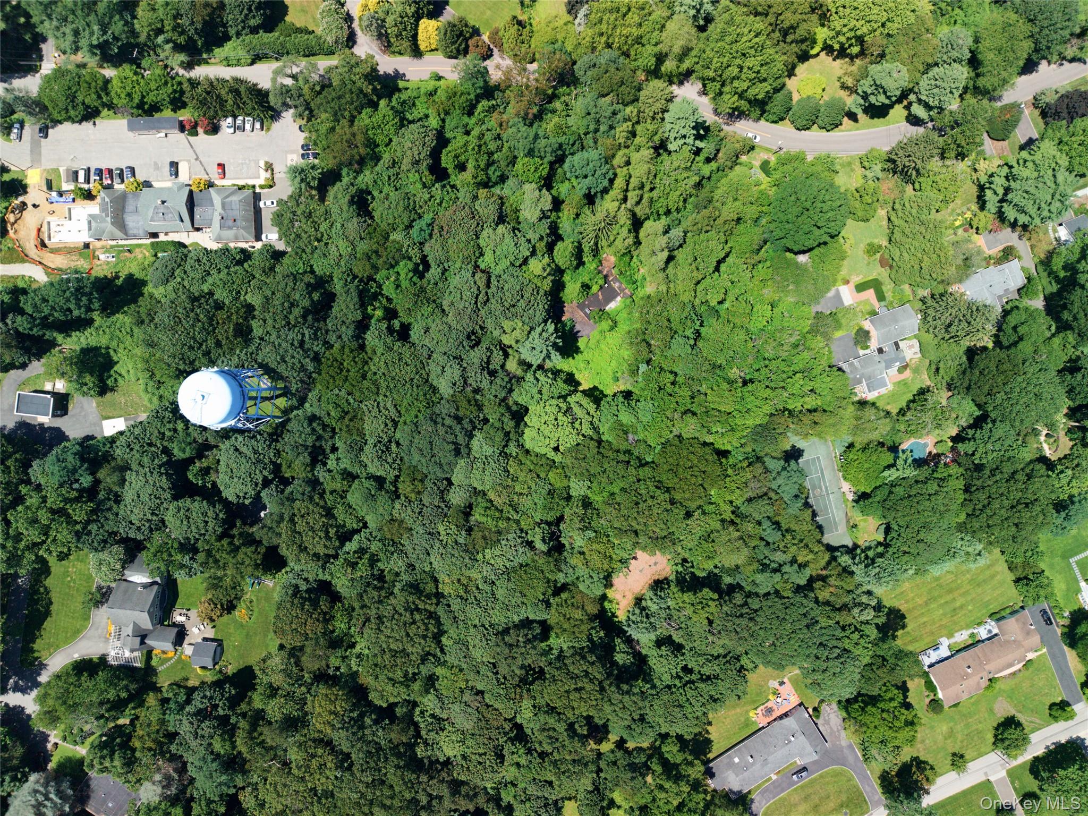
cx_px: 544
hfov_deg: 71.6
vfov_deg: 56.8
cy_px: 408
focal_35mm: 24
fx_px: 754
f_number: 1.8
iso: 200
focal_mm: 8.7
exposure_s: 1/1000
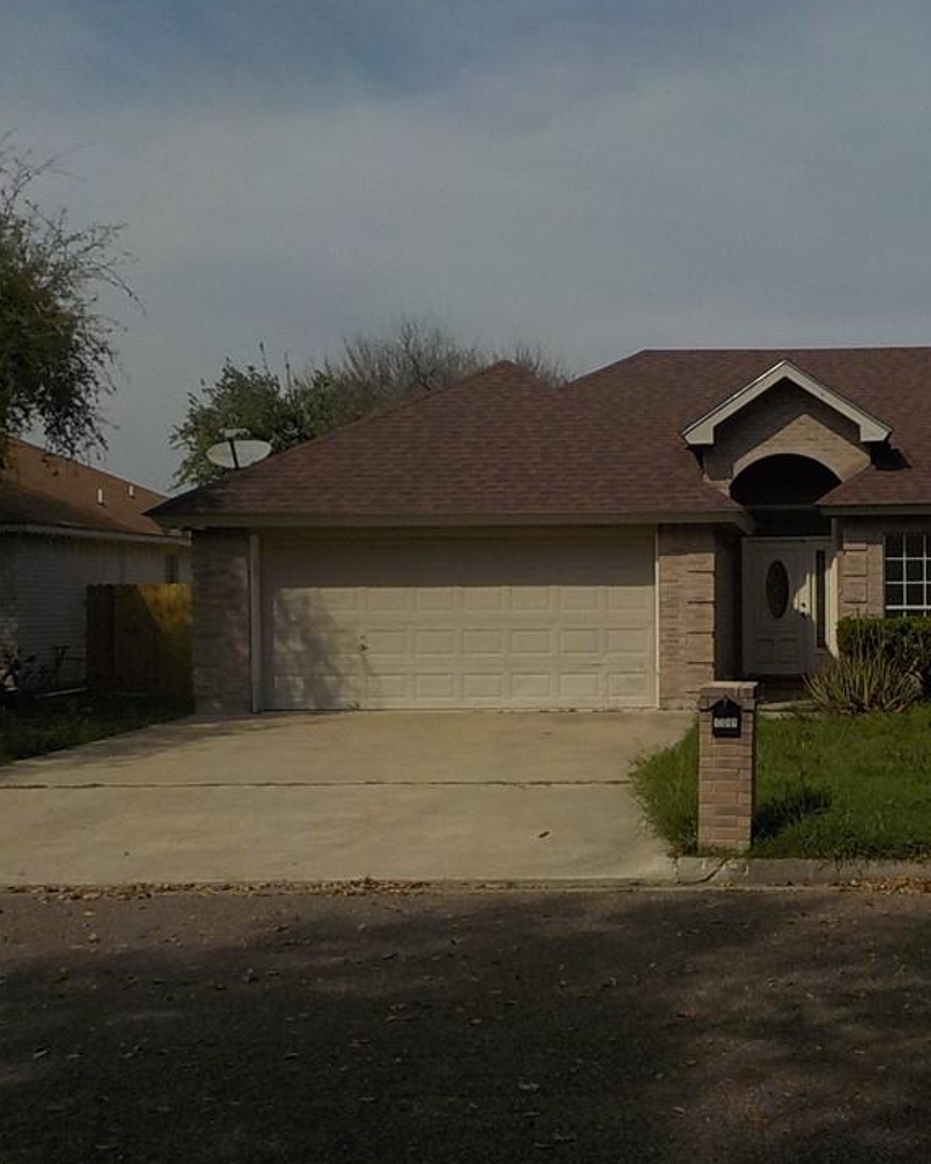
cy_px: 610
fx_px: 1447
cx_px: 827
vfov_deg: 43.8
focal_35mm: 42
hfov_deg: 33.9
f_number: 6.6
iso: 125
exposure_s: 1/1000
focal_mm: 4.1
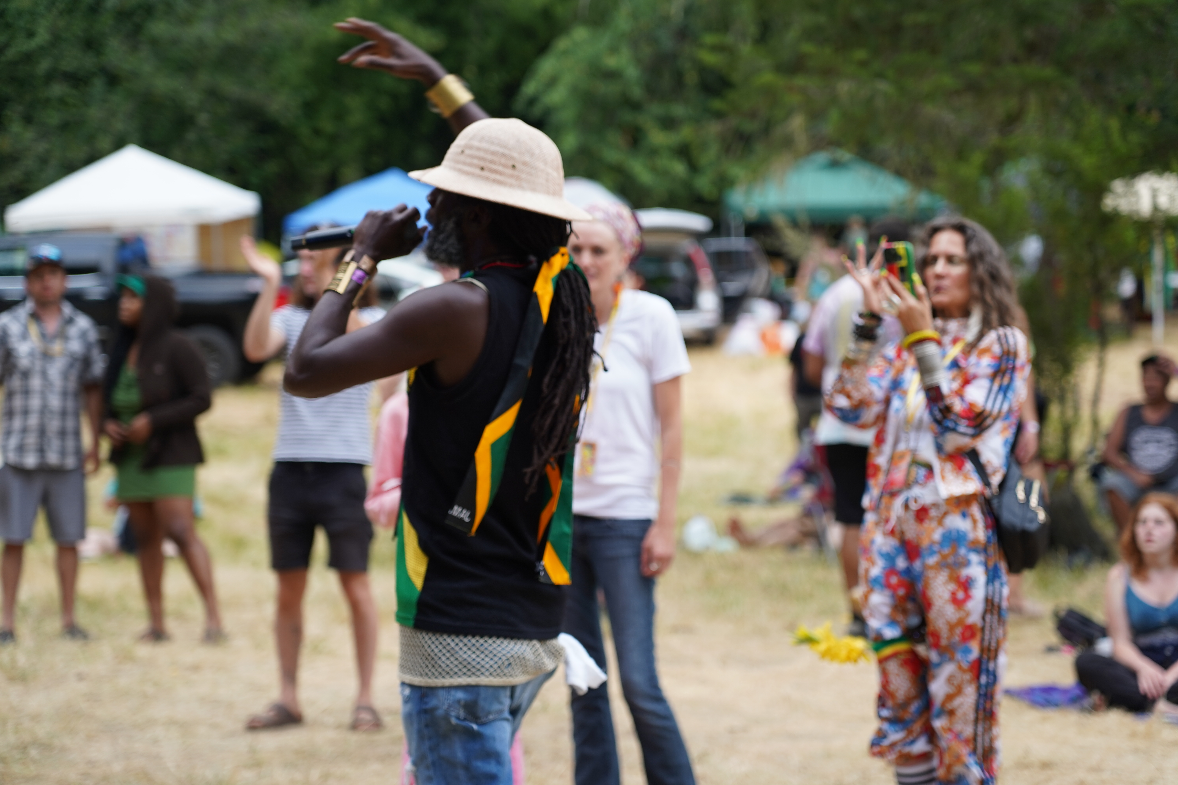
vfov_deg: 13.0
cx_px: 589
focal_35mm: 105
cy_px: 392
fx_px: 3436
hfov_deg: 19.5
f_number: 4
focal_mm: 105
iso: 250
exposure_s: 1/160
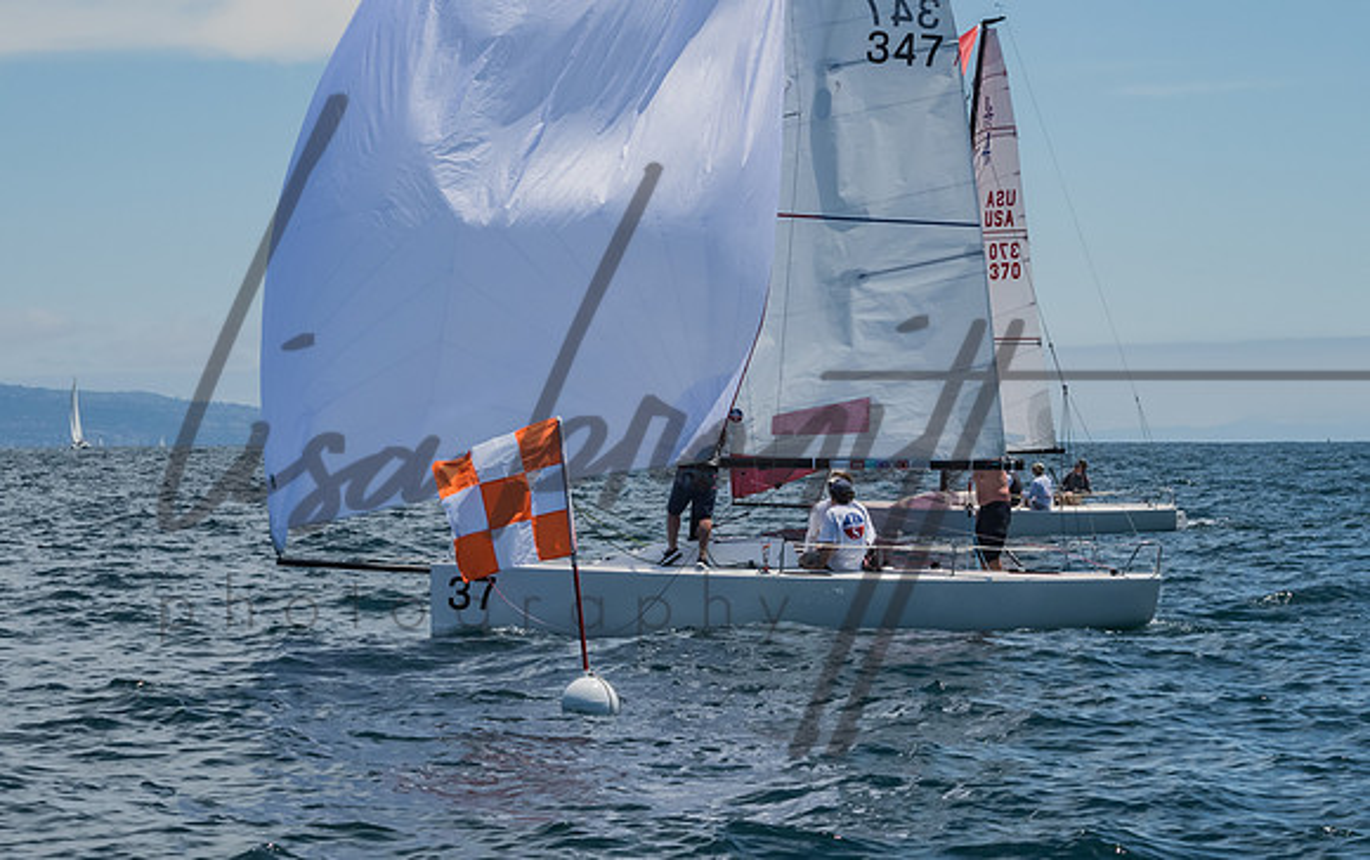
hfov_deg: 17.2
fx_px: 4517
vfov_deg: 10.9
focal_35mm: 121
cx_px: 764
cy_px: 494
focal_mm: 70
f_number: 14
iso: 640
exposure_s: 1/1600
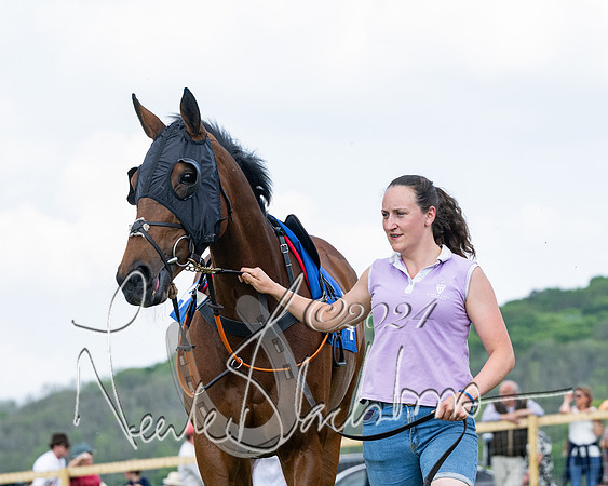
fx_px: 3717
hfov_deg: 9.4
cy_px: 216
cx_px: 352
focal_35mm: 207
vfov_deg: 7.5
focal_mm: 110
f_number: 5
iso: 400
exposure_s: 1/1600
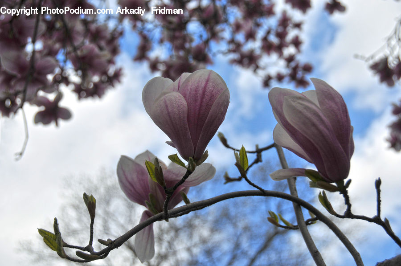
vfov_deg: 19.7
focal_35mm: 69
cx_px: 200
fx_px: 767
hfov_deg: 29.3
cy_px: 133
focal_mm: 46
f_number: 5.6
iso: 200
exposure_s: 1/1600
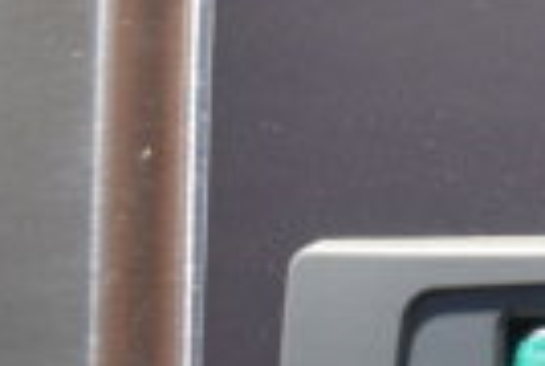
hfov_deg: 11.8
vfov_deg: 9.1
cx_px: 1188
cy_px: 6
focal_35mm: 150
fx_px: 2276
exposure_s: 1/40
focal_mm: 22
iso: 320
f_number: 3.8
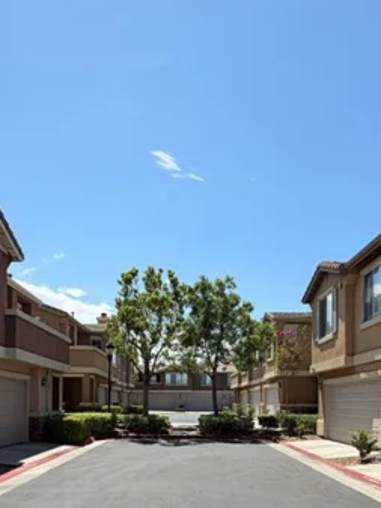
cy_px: 399
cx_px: 212
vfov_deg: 54.7
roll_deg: +2.5
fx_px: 455
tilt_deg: +1.8
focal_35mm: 31
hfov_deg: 45.4
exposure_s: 1/770
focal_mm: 2.22
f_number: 2.2
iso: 25
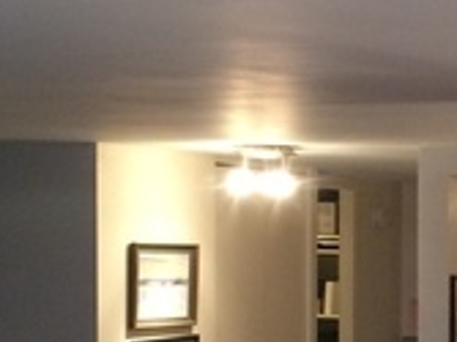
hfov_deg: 16.7
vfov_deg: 12.7
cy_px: 276
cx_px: 434
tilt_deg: -2.2
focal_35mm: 116
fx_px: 1530
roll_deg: +0.1
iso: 200
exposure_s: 1/30
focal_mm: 4.15
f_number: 2.2
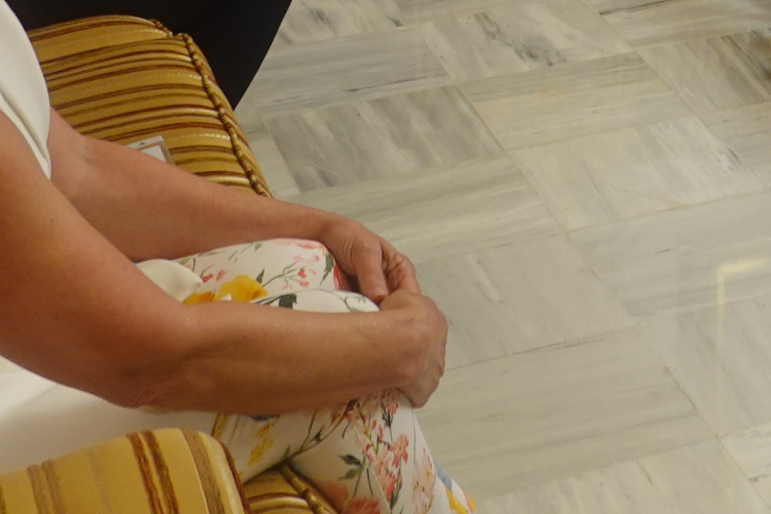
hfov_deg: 17.3
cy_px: -351
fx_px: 2312
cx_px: 1112
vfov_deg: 11.9
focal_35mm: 108
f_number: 3.2
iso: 250
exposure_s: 1/30
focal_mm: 9.36
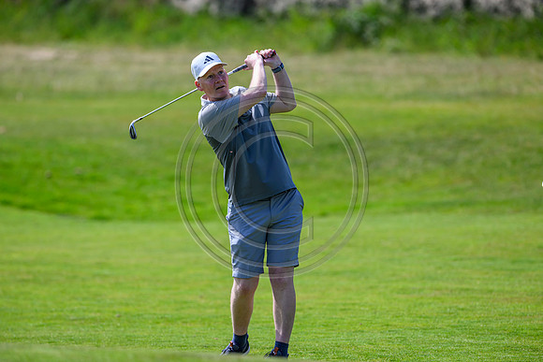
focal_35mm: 400
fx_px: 6034
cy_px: 181
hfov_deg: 5.2
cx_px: 272
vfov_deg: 3.4
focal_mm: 400
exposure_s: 1/3200
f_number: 4
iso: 500
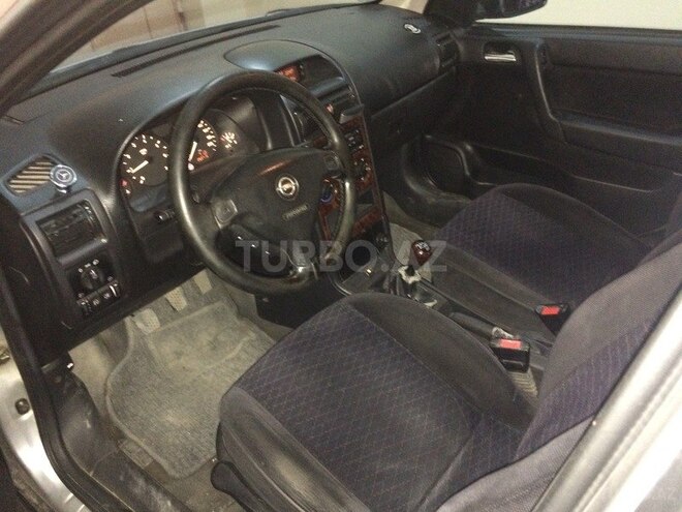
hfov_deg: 61.7
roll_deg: +5.4
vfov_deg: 48.2
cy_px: 256
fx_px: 571
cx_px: 341
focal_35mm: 29
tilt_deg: -32.9
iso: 800
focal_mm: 4.15
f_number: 2.2
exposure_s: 1/17
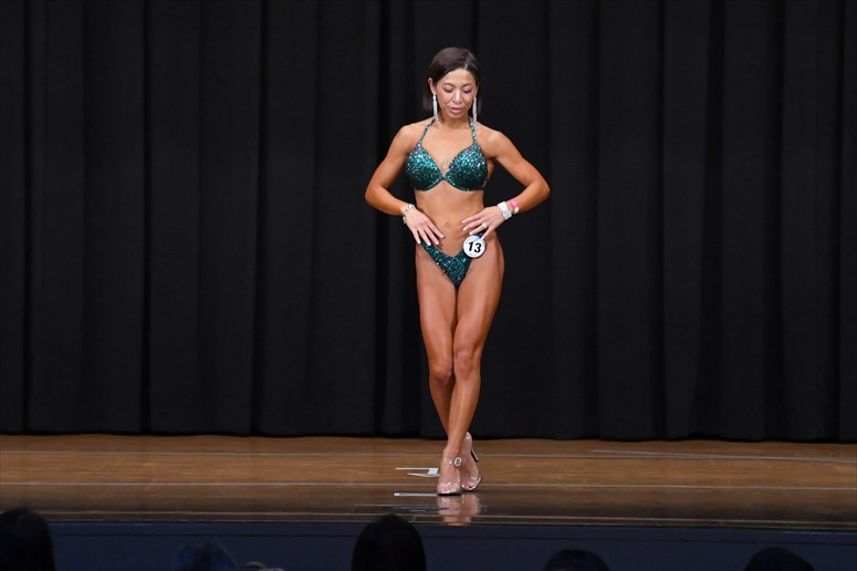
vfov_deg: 6.3
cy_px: 286
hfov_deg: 9.5
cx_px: 428
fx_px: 5163
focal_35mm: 217
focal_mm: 145
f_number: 5.6
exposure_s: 1/400
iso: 6400
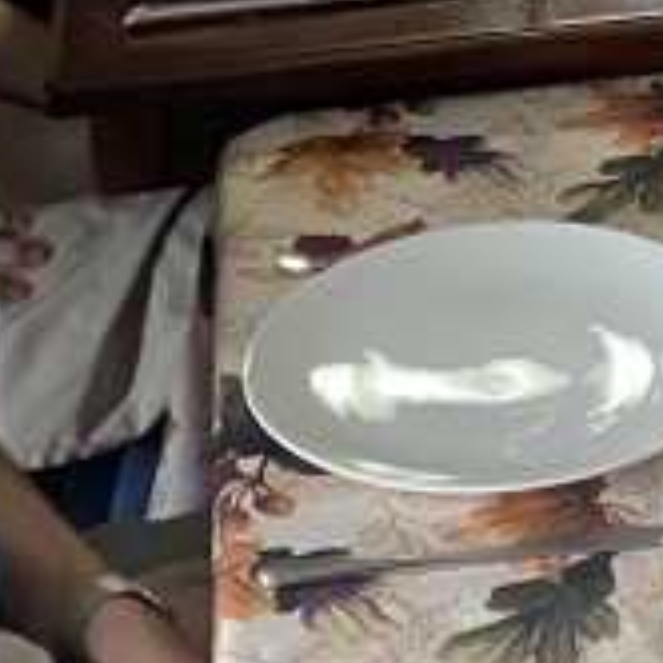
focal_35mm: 142
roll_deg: +1.6
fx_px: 3077
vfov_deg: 11.7
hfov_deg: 12.0
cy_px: -339
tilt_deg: -20.2
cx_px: 843
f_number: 1.8
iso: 200
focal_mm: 4.25
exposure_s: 1/60
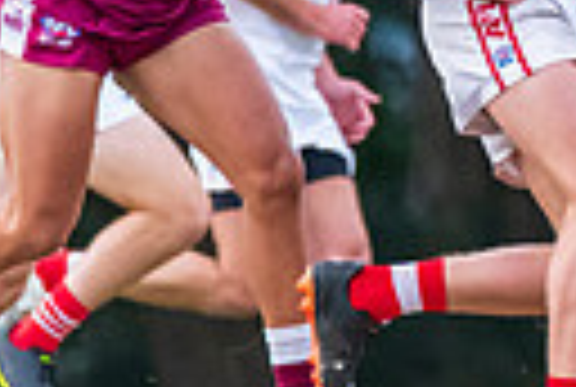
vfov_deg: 0.5
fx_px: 46476
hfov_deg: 0.7
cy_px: 33
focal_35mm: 2898
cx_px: 924
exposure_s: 1/1250
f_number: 6.3
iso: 3200
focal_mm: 600
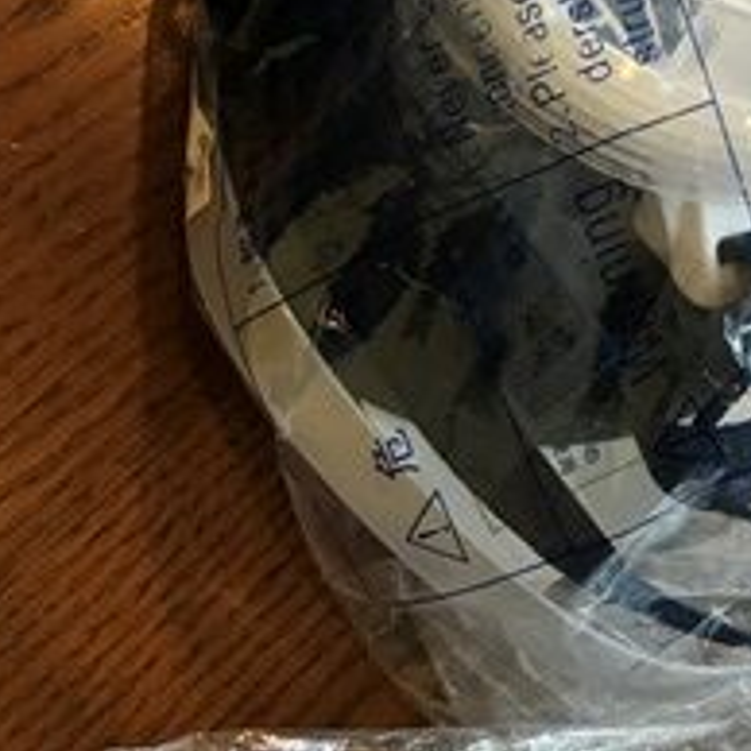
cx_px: 631
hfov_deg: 24.8
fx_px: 1669
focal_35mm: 68
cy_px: 552
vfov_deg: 25.1
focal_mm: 3.99
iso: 40
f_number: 1.8
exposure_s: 1/20
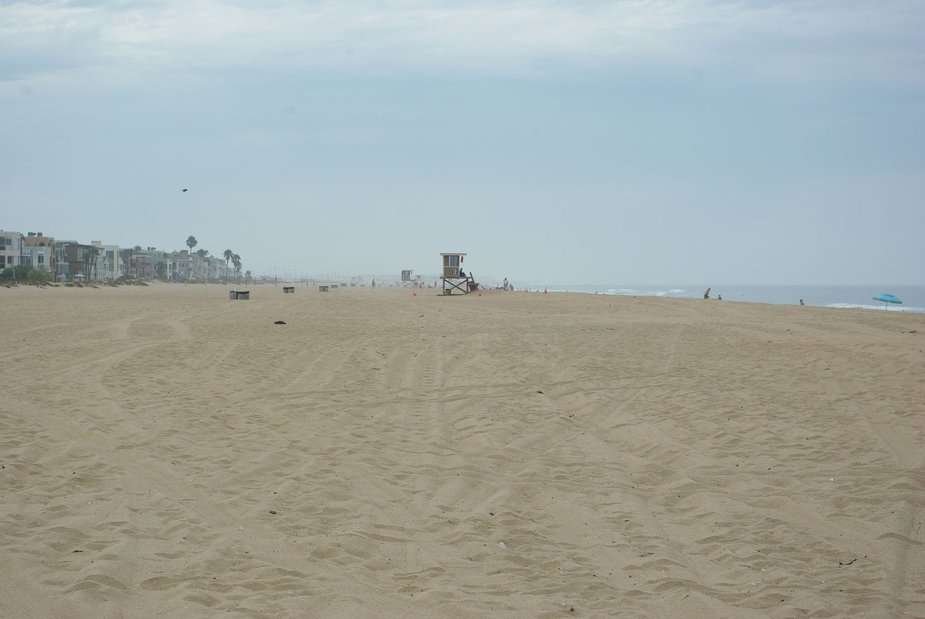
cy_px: 310
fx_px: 2109
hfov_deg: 24.7
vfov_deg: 16.7
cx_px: 462
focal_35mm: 82
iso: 100
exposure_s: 1/320
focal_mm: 55
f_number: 10
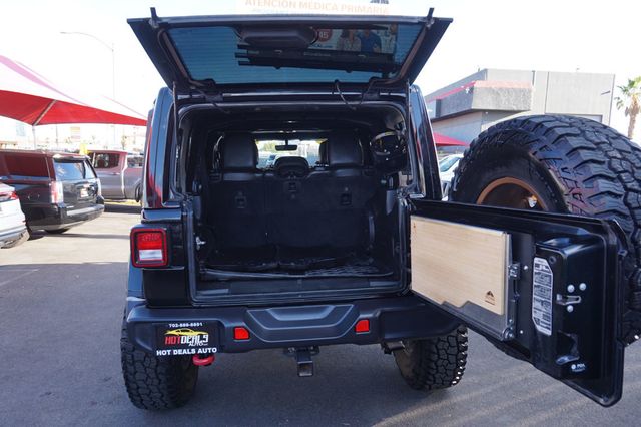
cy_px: 214
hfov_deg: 73.8
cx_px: 320
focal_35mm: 24
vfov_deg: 53.1
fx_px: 427
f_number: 4.5
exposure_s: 1/60
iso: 100
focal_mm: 16
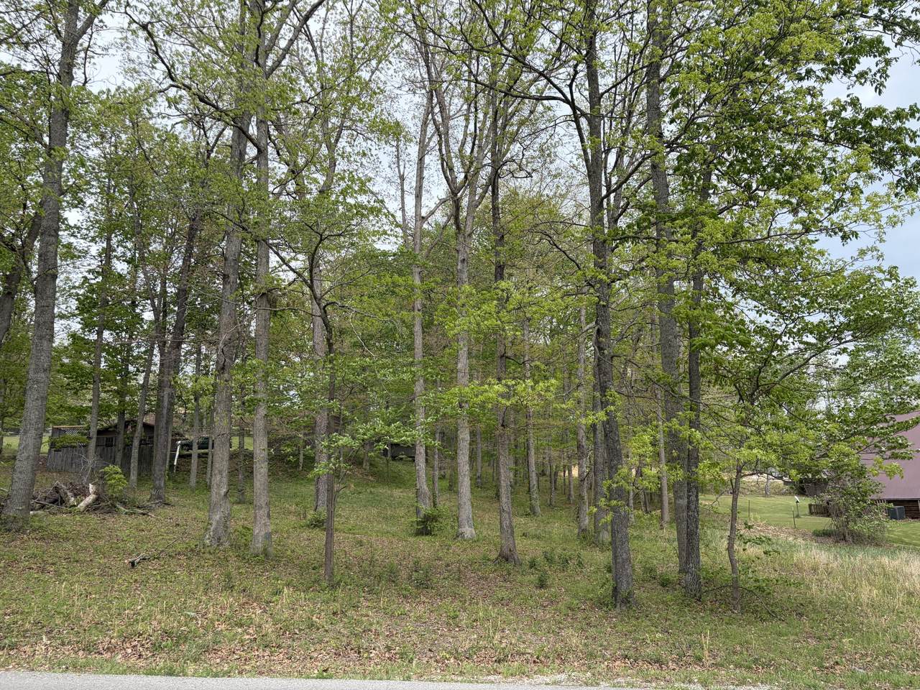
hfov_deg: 67.3
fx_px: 691
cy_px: 345
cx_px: 460
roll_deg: +3.2
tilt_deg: +12.0
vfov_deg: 53.1
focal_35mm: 26
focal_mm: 5.96
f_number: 1.6
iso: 50
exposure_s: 1/1667
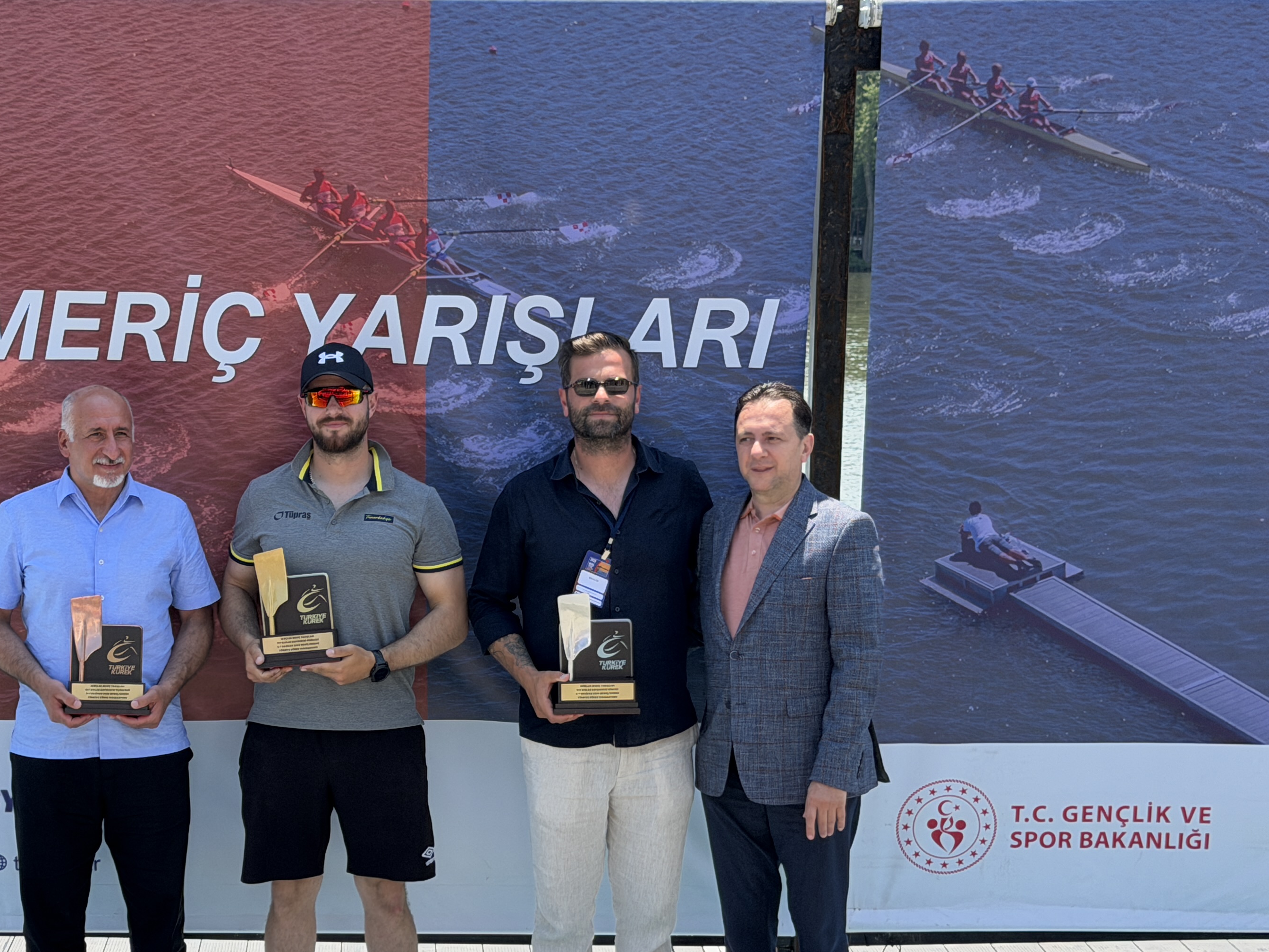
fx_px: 2639
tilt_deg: -9.4
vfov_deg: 20.4
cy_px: 645
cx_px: 382
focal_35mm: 72
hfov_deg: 26.8
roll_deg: -0.2
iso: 64
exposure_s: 1/1754
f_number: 1.78
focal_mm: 6.76
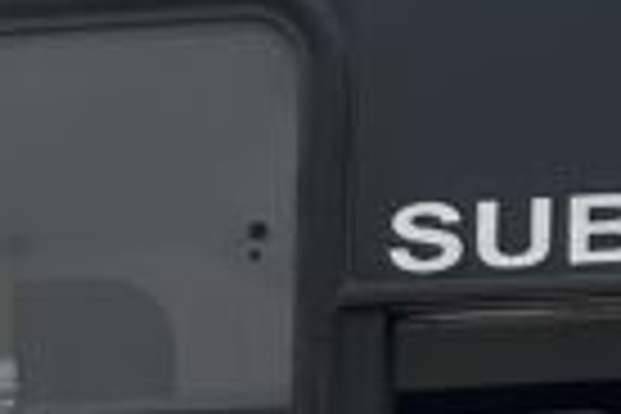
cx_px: -166
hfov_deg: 10.9
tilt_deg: -5.5
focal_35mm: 185
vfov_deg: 6.9
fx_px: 3191
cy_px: 1062
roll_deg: -1.9
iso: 80
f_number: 1.78
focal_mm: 6.86
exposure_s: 1/3155
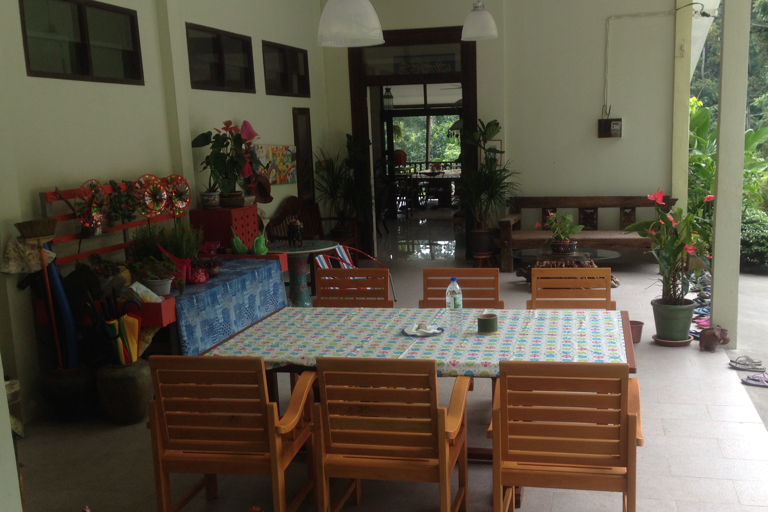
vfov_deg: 32.6
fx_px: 875
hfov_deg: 47.3
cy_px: 294
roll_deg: +0.2
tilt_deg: -11.1
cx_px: 437
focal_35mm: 41
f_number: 2.4
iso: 50
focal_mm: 4.12
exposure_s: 1/120
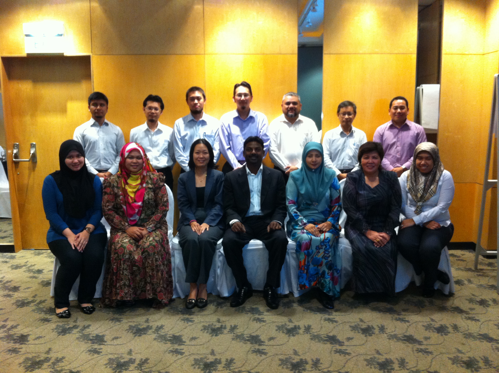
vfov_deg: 40.6
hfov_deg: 52.7
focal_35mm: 35
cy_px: 186
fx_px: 504
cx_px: 250
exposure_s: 1/15
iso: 250
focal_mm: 3.85
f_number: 2.8
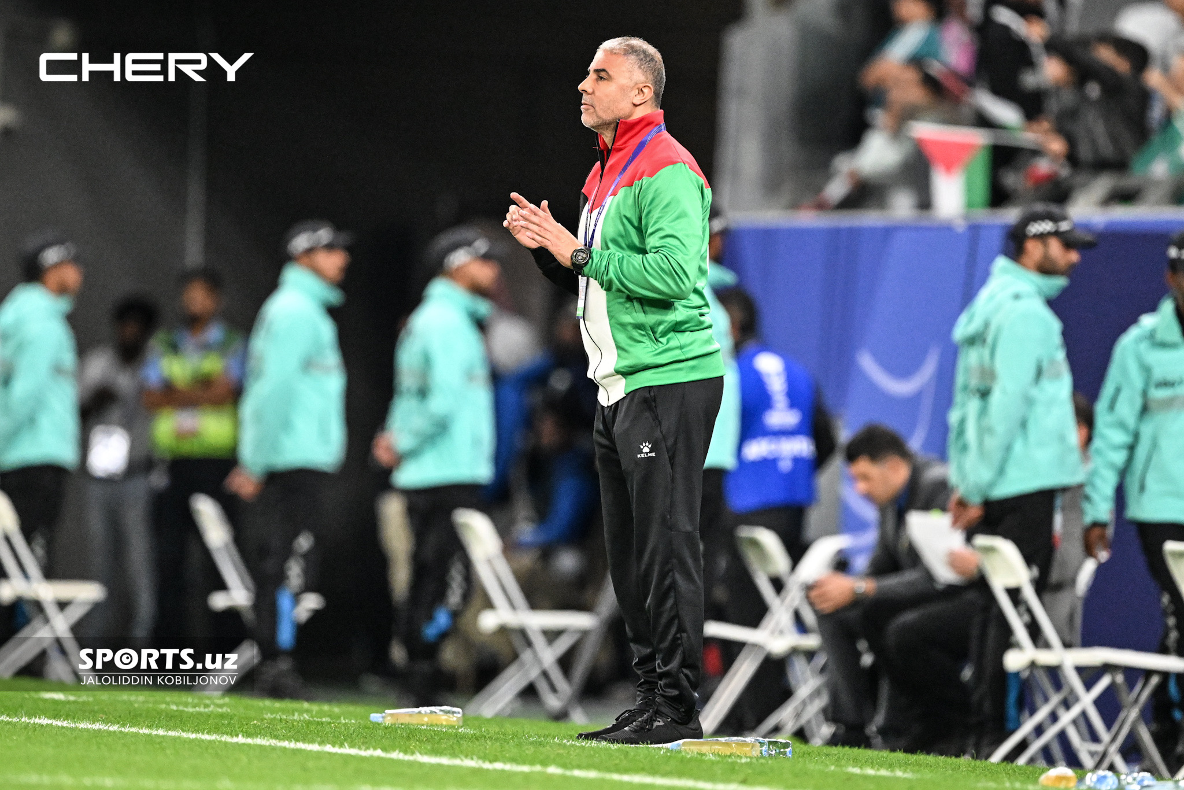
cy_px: 395
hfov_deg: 3.4
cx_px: 592
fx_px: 19735
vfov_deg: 2.3
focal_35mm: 600
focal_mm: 600
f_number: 4
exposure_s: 1/2000
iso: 8000
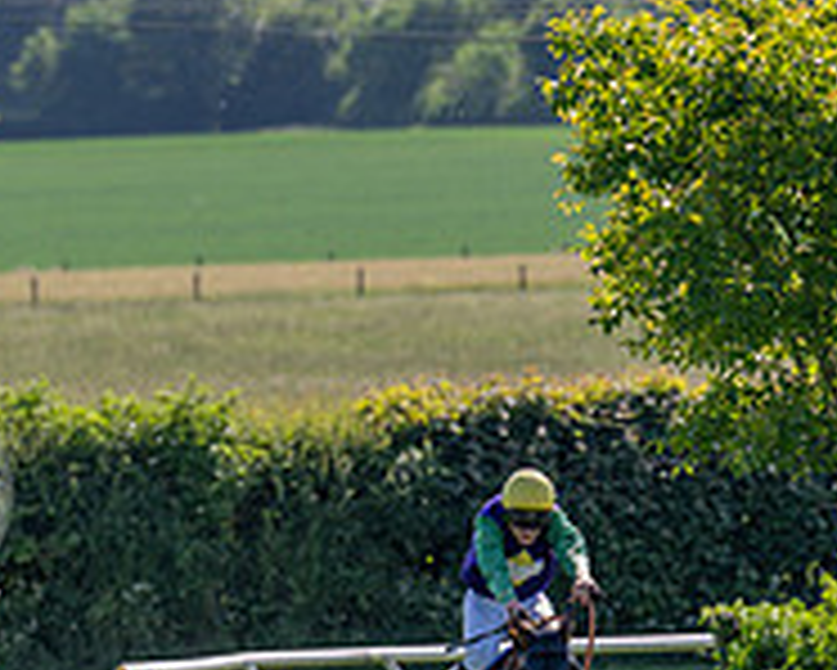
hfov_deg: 2.8
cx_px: 263
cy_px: 737
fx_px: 16879
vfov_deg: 2.3
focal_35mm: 681
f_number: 4
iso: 200
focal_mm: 200
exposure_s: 1/1600
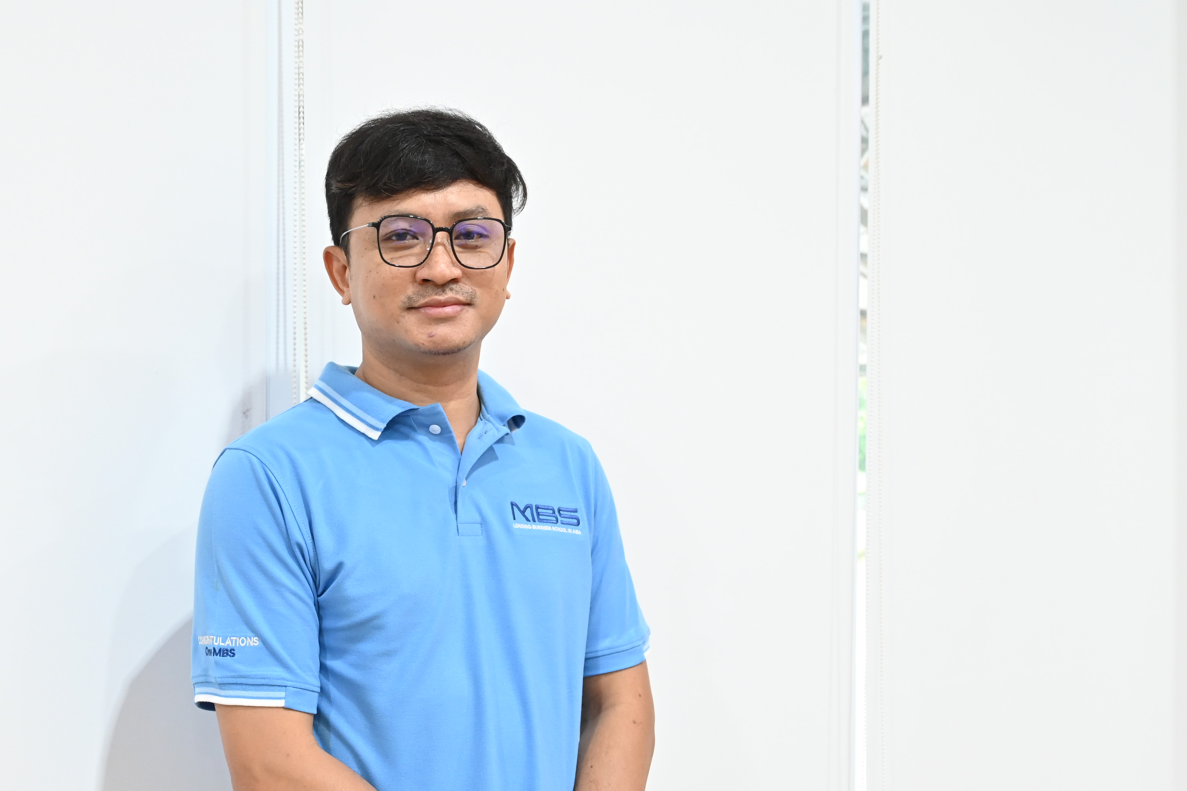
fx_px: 1549
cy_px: 546
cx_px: 433
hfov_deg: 41.6
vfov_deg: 28.4
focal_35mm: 47
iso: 3200
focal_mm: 34
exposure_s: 1/125
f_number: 5.6
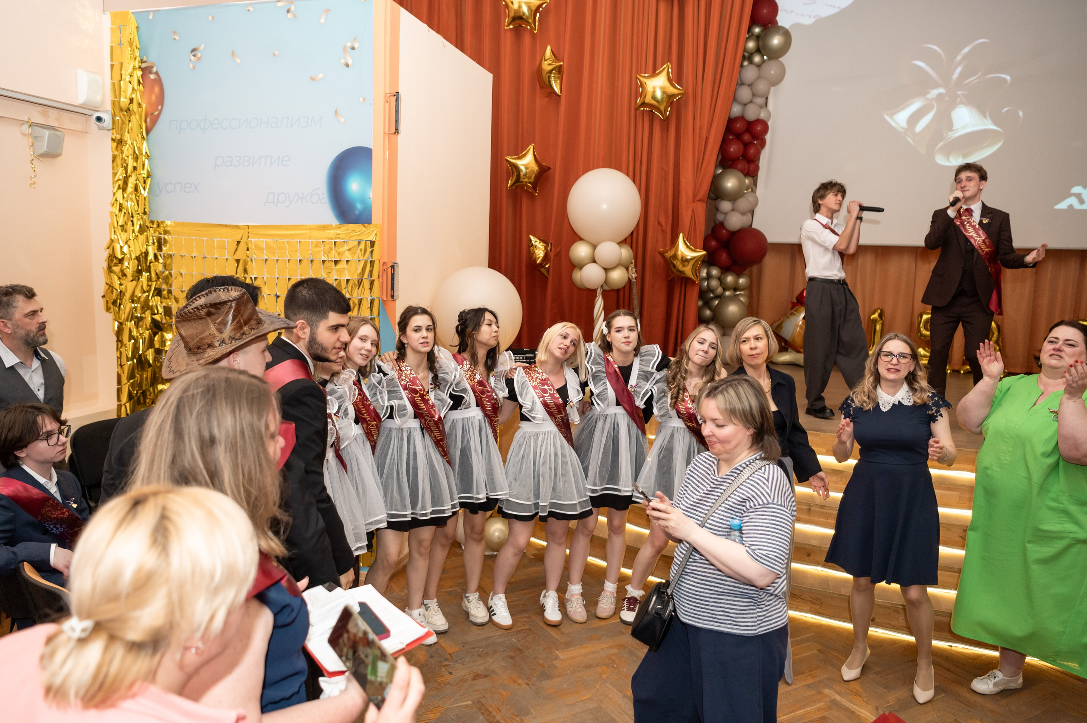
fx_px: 765
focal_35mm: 25
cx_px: 526
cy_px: 362
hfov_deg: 70.8
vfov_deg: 50.6
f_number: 2.8
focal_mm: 24
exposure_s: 1/200
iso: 500
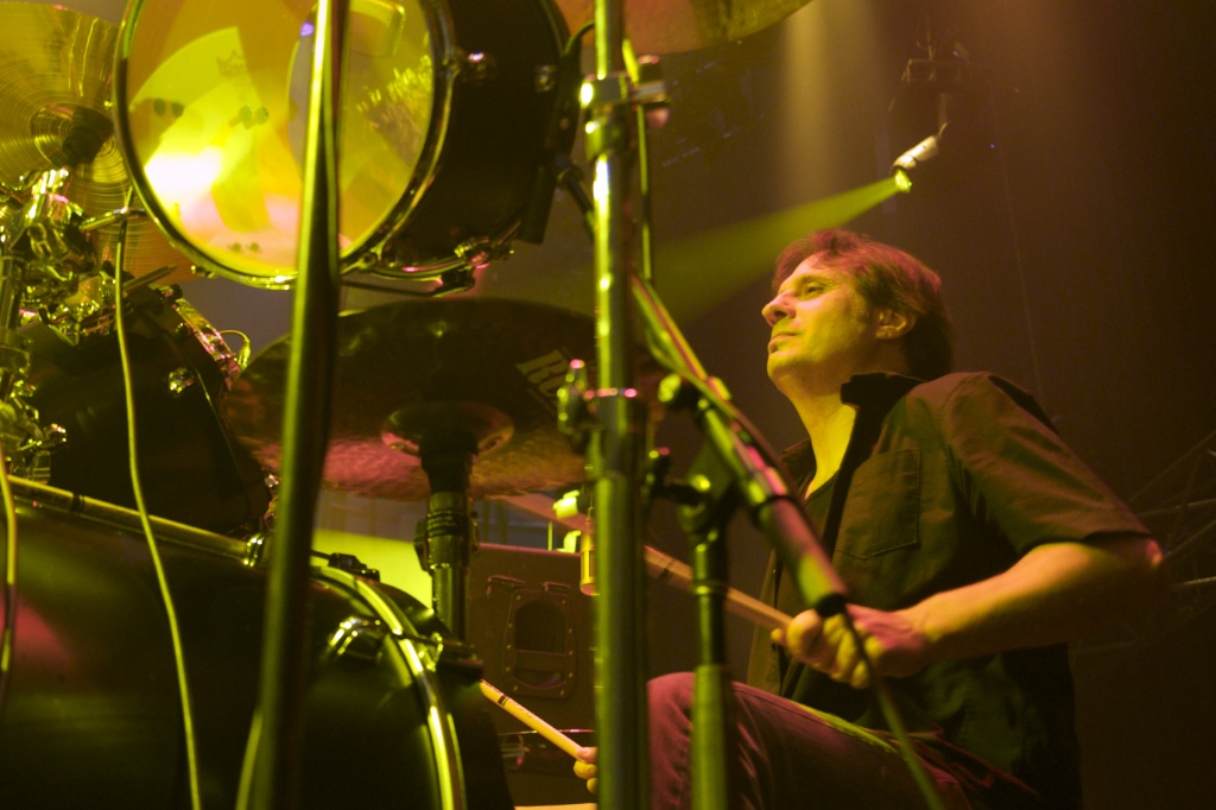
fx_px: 1114
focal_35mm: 33
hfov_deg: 57.2
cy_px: 405
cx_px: 608
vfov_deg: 39.9
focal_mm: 22
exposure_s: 1/100
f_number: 2.8
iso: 800
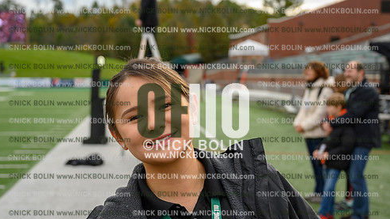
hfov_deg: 39.2
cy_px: 121
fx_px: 548
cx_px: 193
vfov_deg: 22.6
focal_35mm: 53
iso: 125
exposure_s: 1/320
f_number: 4
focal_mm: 43
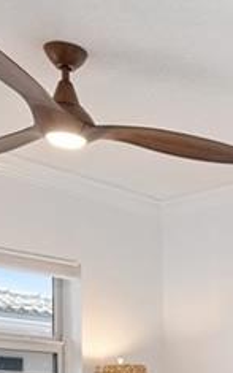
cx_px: 334
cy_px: 415
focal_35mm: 71
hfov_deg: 16.9
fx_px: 721
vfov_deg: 26.6
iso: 250
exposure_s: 1/10
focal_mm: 16
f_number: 8
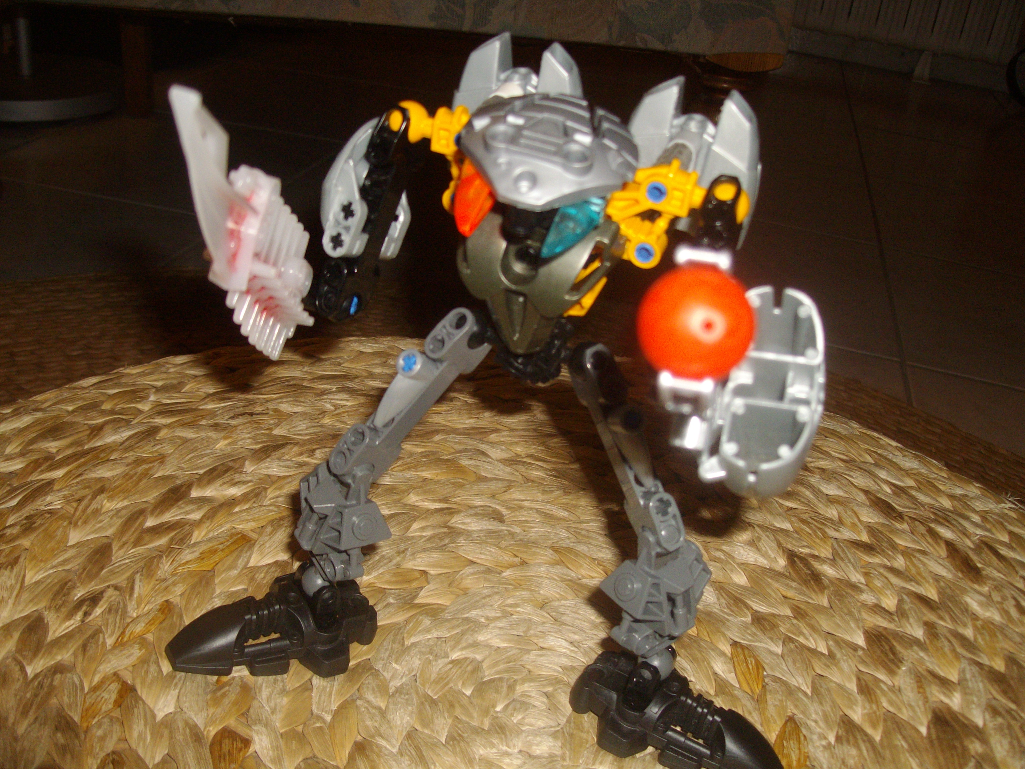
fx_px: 1066
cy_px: 384
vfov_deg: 39.7
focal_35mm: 36
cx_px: 512
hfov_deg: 51.4
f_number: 2.7
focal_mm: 6
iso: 160
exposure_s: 1/60
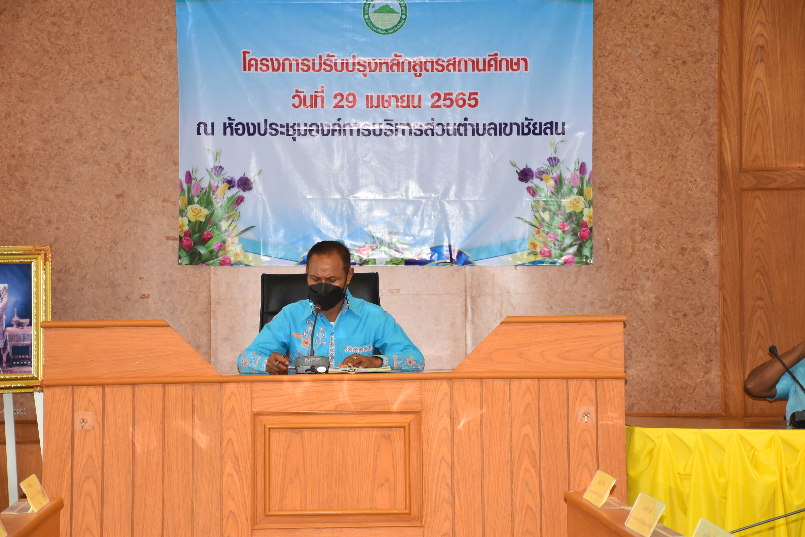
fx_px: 2013
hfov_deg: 22.6
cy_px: 268
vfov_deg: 15.2
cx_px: 402
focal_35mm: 90
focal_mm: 60
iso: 800
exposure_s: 1/80
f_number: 5
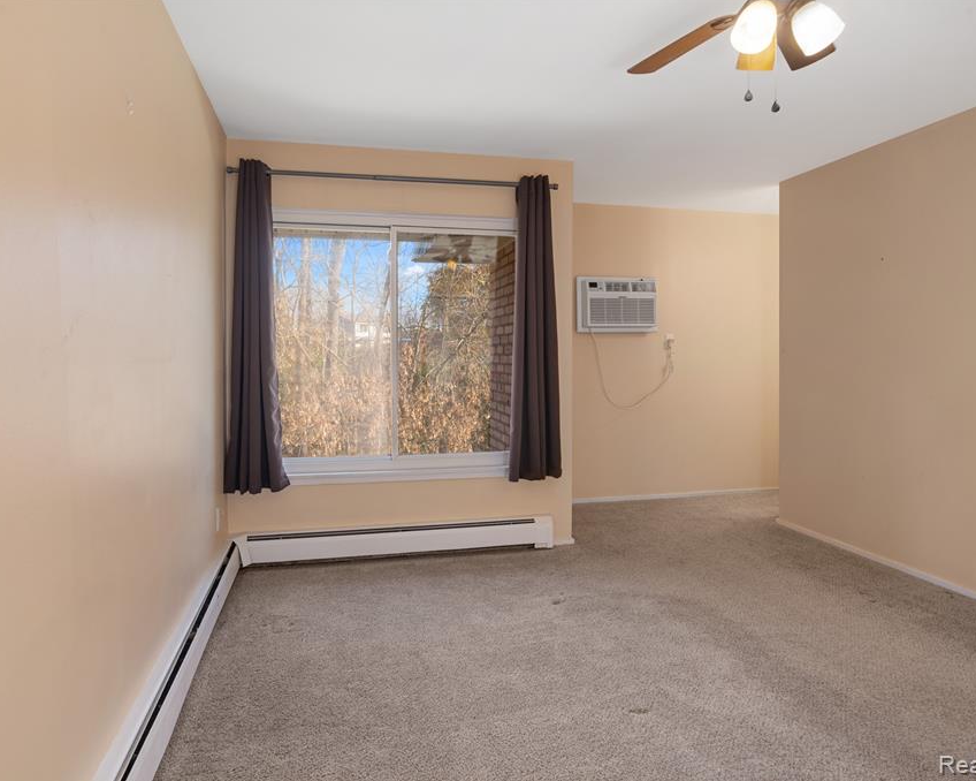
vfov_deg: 43.3
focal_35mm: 34
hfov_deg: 52.8
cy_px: 390
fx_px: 982
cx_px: 466
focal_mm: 30
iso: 320
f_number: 9
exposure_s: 1/6
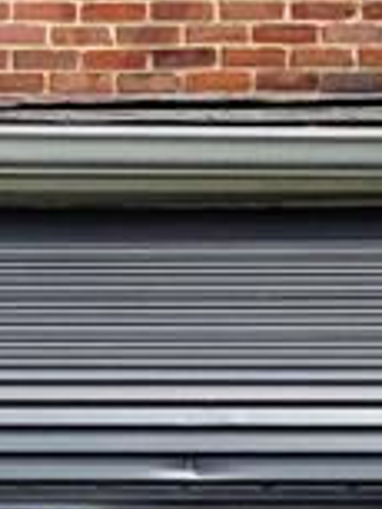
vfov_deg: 11.3
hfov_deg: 8.7
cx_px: -365
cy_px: 941
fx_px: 2380
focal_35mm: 162
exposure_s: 1/5000
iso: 80
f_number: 1.7
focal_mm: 6.3
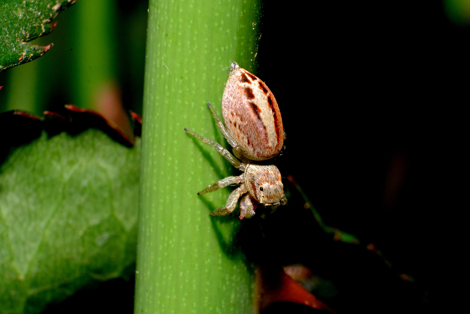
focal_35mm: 90
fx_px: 1175
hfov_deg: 22.6
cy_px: 157
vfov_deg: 15.2
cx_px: 235
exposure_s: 1/180
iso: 4000
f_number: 14
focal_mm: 60
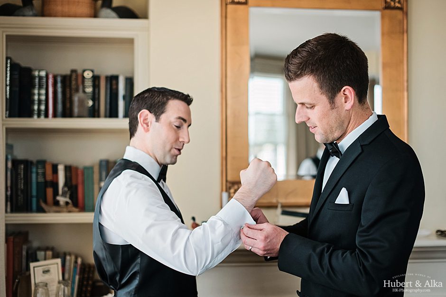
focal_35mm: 50
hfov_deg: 39.6
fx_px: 619
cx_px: 223
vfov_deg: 27.0
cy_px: 148
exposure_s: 1/1600
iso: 400
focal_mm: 50
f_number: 2
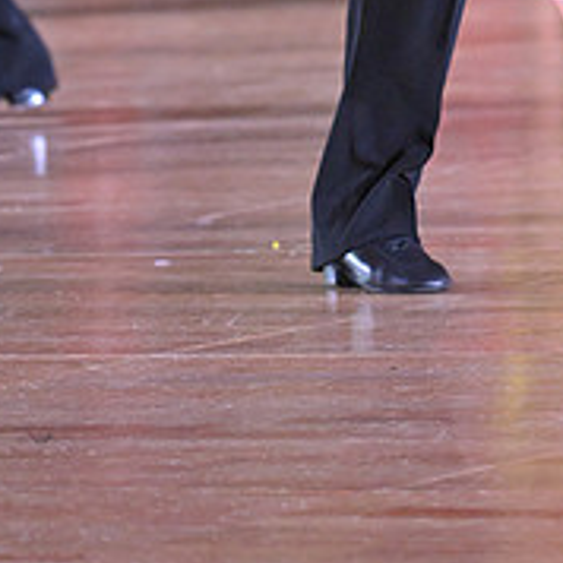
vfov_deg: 3.9
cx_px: 514
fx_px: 8170
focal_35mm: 444
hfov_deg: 3.9
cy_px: -288
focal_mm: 160
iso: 6400
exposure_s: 1/400
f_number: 5
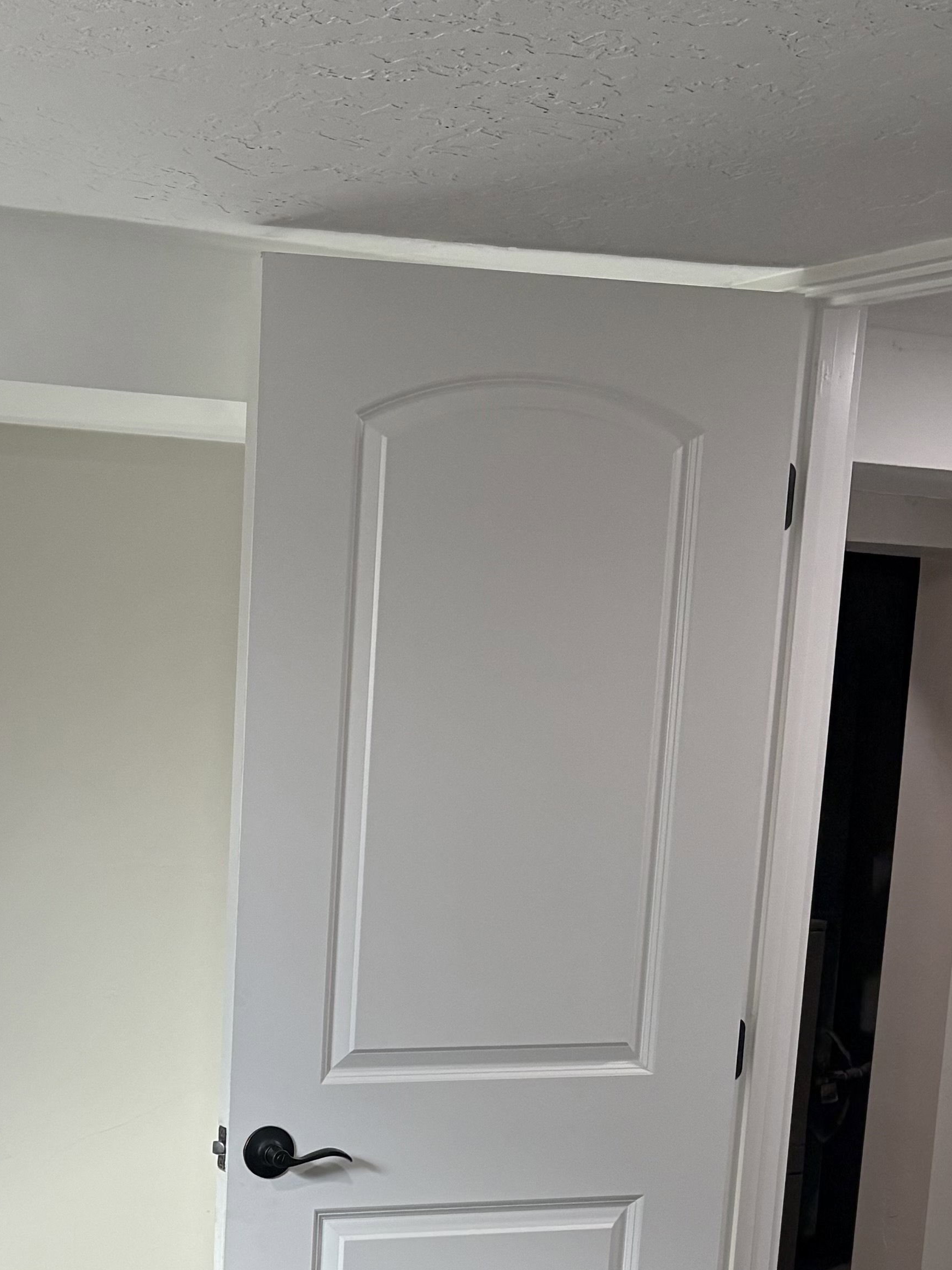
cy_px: 1212
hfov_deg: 22.4
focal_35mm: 64
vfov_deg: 28.7
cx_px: 97
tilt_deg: -12.9
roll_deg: -1.7
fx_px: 2347
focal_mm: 5.96
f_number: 1.6
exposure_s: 1/152
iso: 125
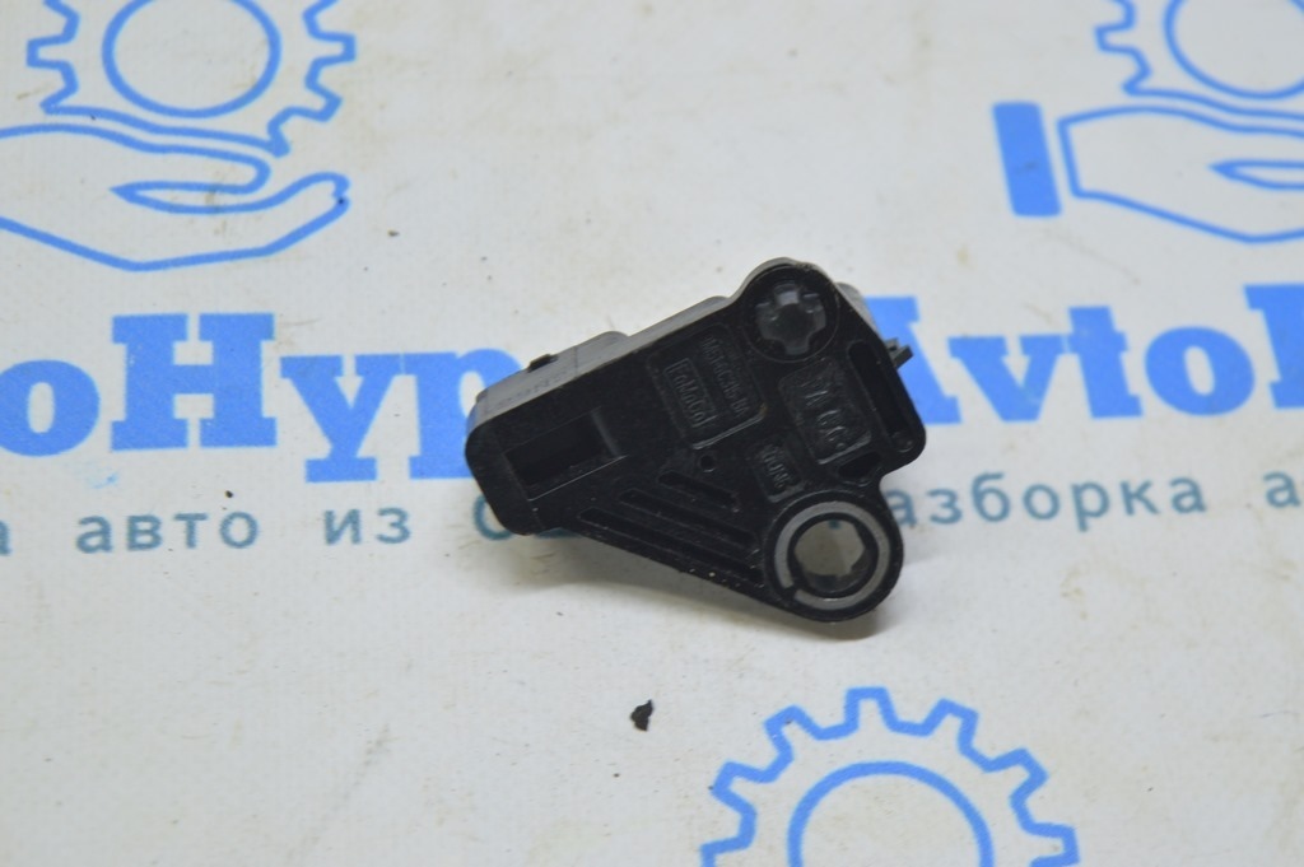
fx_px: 2986
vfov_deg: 16.5
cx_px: 652
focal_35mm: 82
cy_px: 434
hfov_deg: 24.6
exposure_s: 1/20
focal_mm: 55
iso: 400
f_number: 5.6
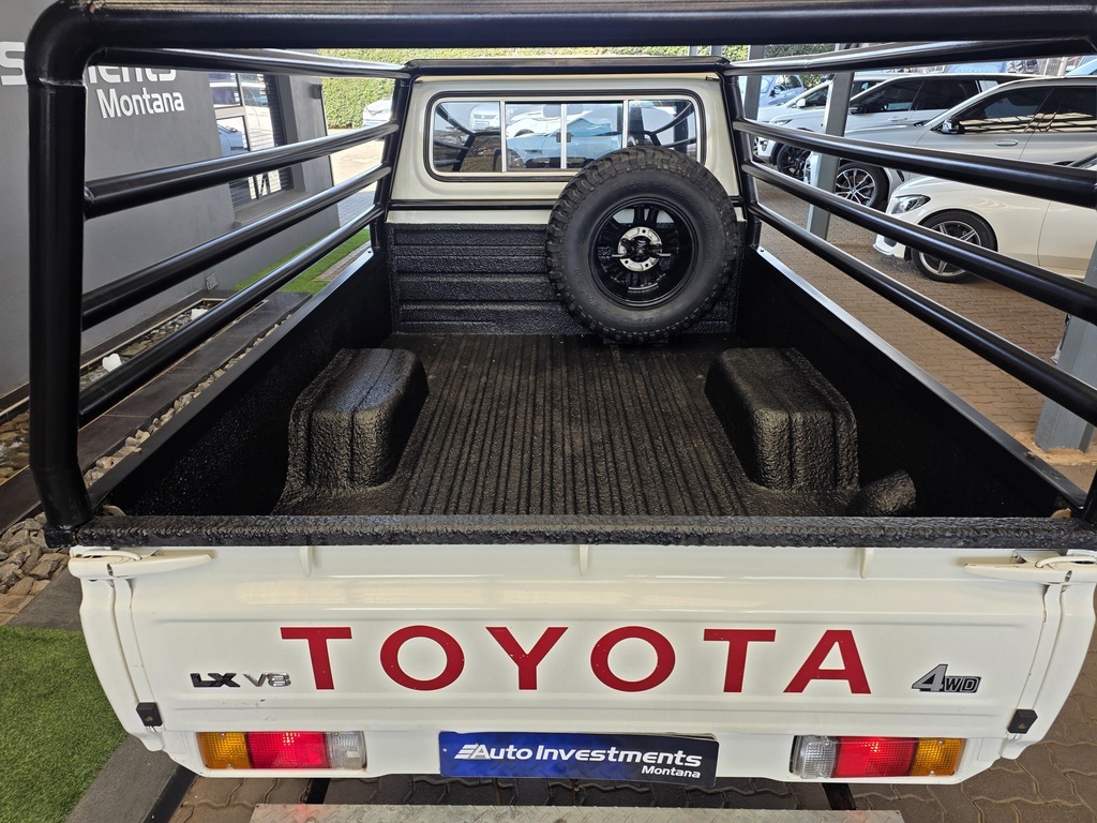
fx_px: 729
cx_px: 548
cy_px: 412
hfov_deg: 73.9
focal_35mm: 23
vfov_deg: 58.9
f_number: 1.7
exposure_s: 1/180
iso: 50
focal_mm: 6.25
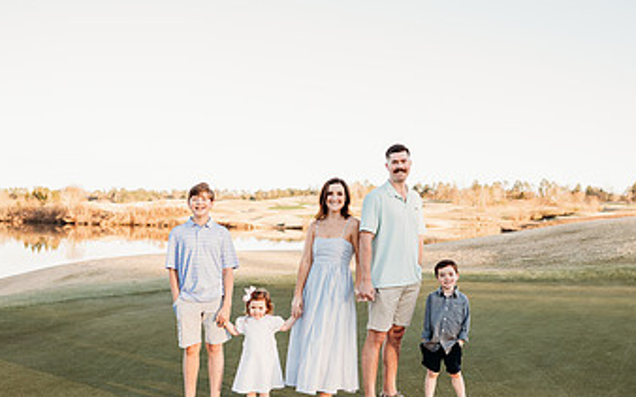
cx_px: 327
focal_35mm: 42
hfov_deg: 47.2
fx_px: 728
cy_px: 204
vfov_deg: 30.5
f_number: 2.5
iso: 160
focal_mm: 24
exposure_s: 1/500
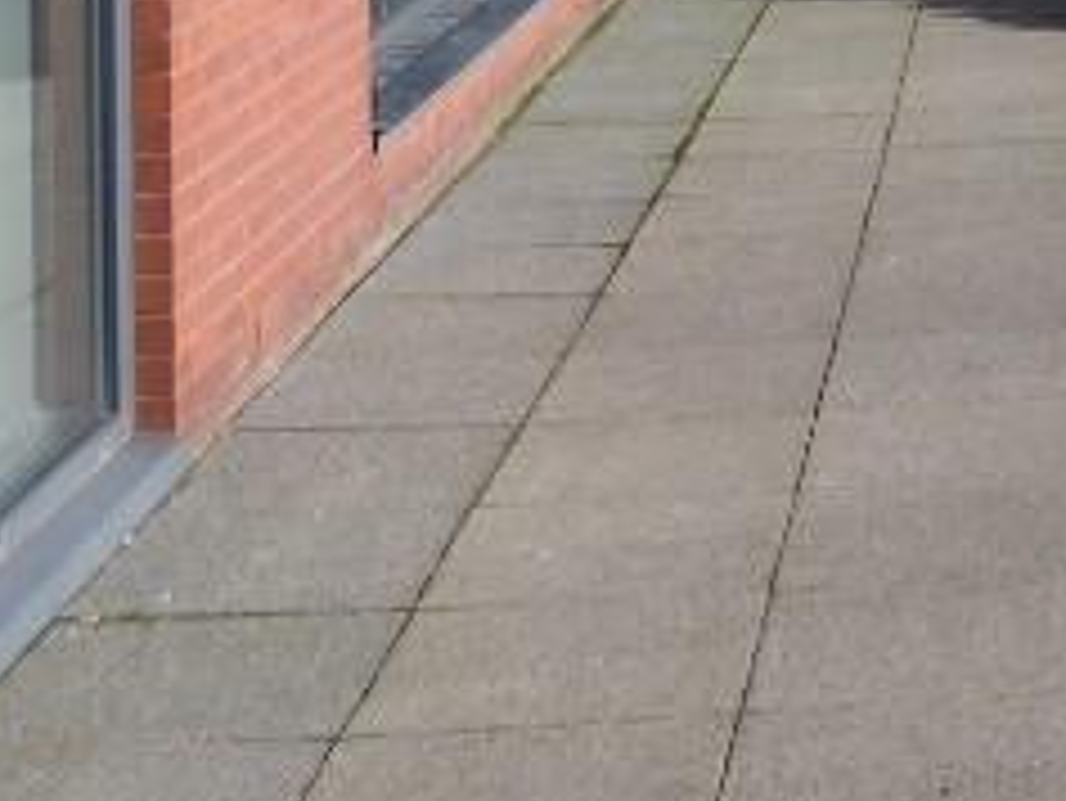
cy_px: -824
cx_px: 1250
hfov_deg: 17.4
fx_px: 3328
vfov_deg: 12.1
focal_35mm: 108
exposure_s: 1/640
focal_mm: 4.3
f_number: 3.3
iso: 80
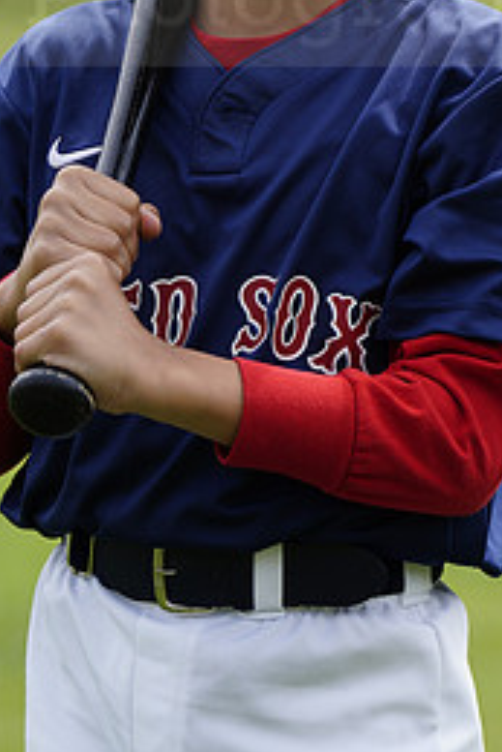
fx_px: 9357
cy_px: -26
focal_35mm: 448
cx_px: 236
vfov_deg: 4.6
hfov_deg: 3.1
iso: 100
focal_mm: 200
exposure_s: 1/250
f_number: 6.3
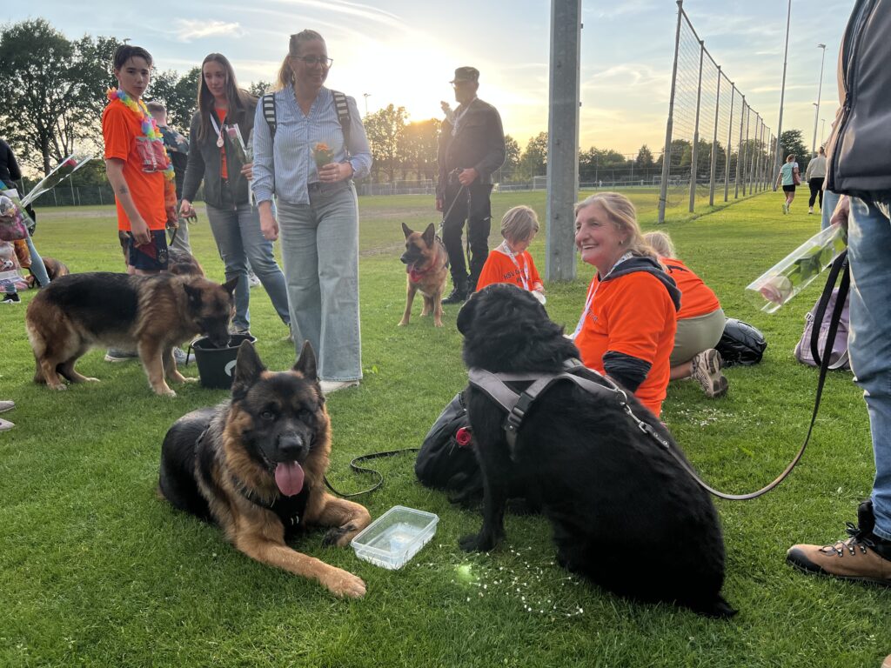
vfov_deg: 53.1
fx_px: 669
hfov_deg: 67.3
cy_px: 334
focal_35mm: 26
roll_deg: +0.8
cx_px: 446
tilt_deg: -12.8
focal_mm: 5.7
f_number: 1.5
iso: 50
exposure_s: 1/758
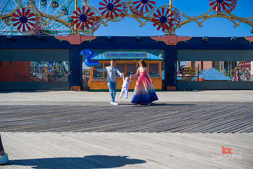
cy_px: 84
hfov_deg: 54.4
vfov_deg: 37.9
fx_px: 246
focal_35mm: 35
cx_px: 126
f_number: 5
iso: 200
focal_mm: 35
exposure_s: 1/1600
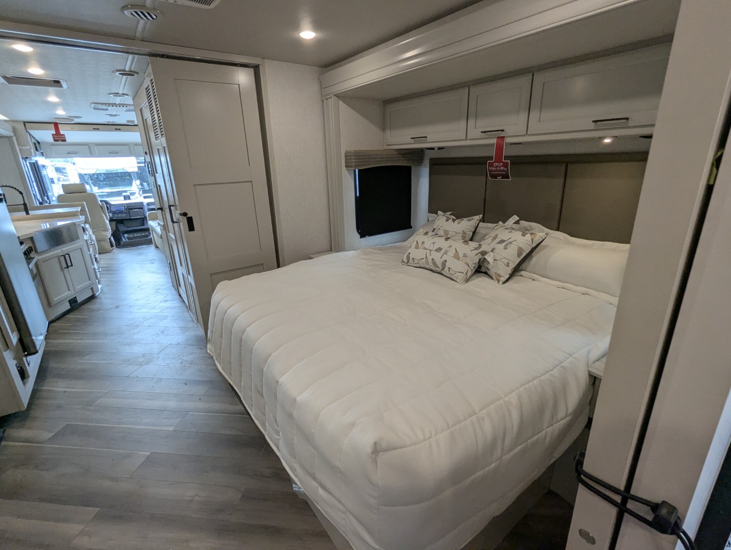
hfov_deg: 94.4
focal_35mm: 16
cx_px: 366
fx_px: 338
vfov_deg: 78.2
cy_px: 275
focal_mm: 2.35
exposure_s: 1/127
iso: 154
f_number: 2.2
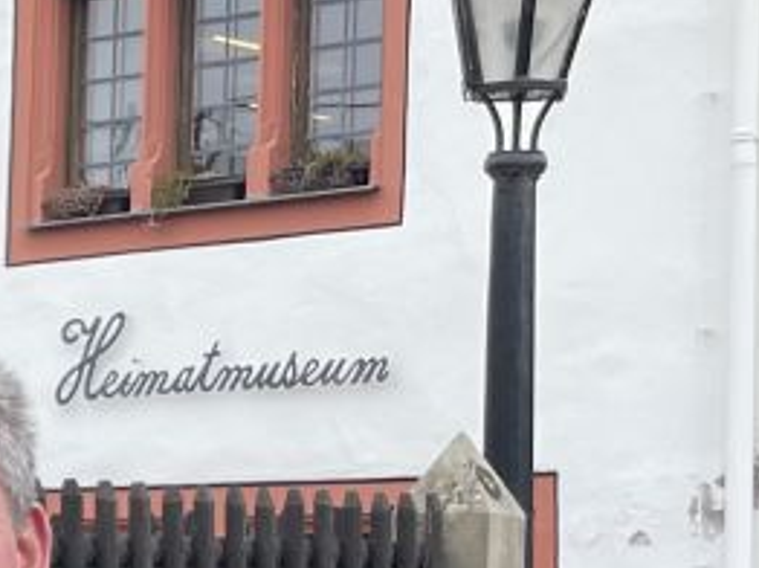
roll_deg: -0.5
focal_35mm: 149
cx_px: -829
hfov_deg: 11.7
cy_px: 772
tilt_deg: -2.3
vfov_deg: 9.7
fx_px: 3264
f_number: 1.6
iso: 32
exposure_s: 1/575
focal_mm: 4.2
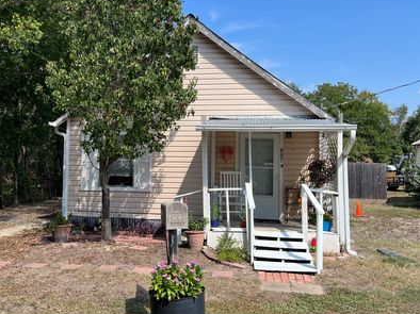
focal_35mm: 33
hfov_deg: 55.2
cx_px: 180
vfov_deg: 42.9
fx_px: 400
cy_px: 150
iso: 50
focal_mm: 5.7
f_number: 1.5
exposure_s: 1/2841
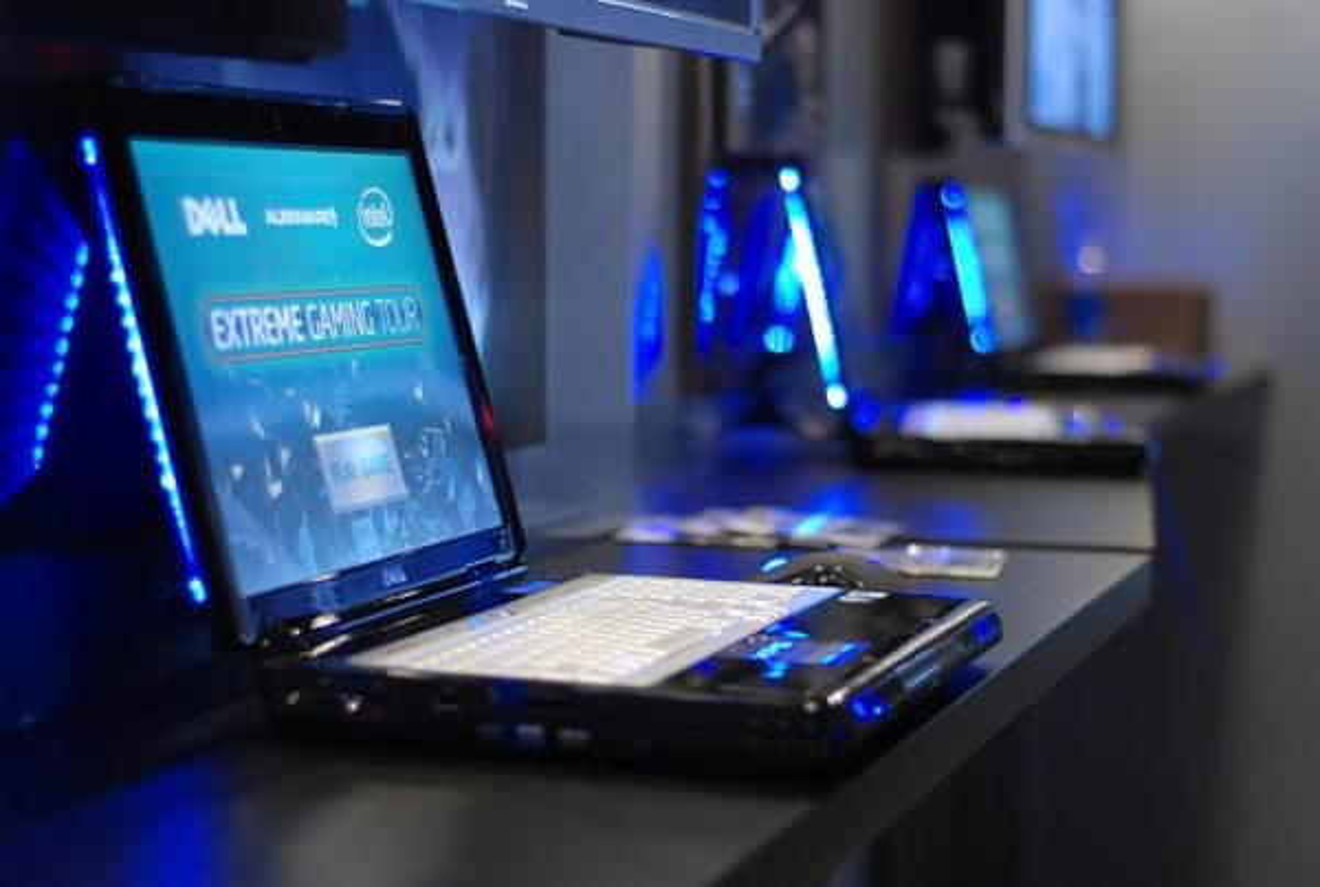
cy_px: 444
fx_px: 2756
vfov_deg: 18.3
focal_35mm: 75
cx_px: 660
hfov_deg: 26.9
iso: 400
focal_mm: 50
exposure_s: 1/15
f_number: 2
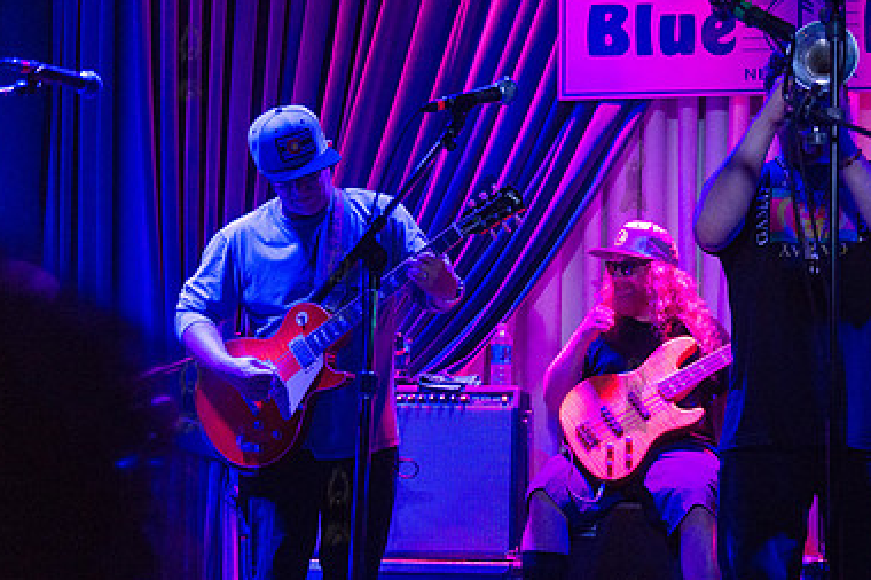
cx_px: 633
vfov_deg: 24.5
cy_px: 393
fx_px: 1330
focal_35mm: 55
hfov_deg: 35.6
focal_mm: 36
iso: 4000
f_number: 2.8
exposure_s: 1/400
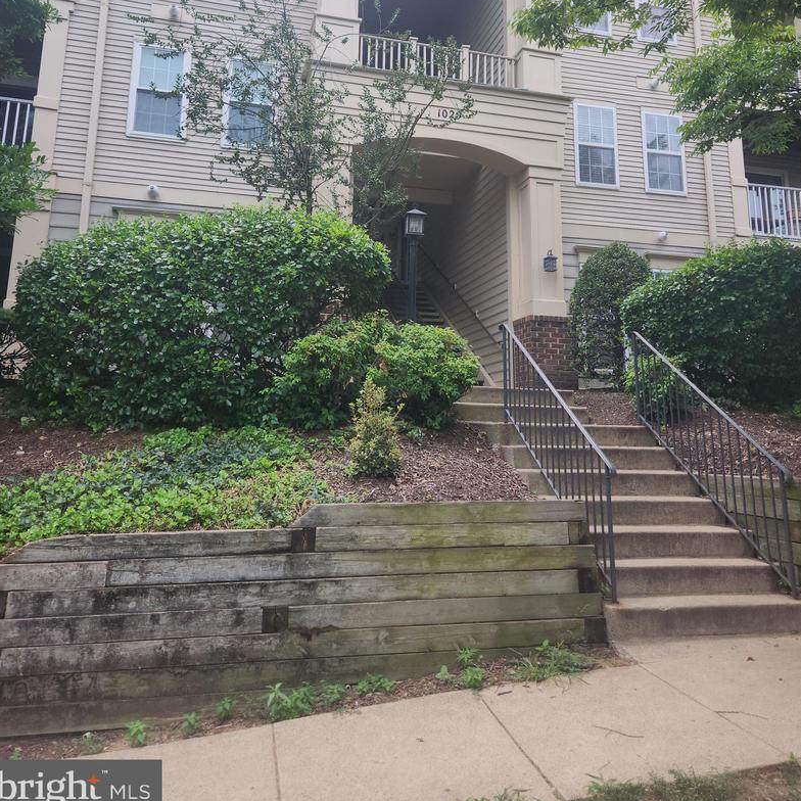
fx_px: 733
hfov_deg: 57.3
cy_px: 267
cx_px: 396
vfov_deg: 56.1
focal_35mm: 28
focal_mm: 5.4
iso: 20
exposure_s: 1/997
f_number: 1.8
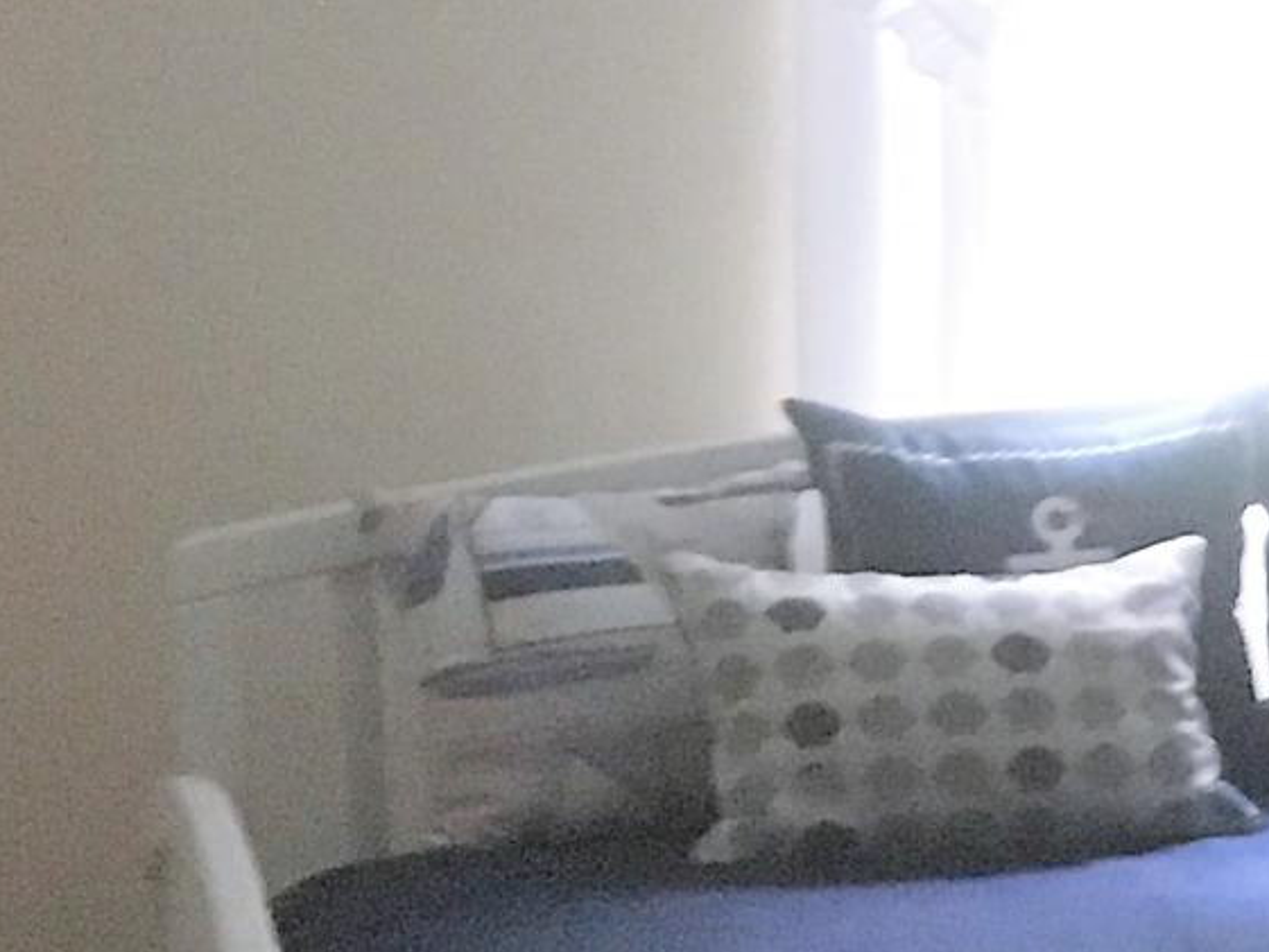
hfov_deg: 10.8
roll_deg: -0.8
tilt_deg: -8.6
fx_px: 5683
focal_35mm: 155
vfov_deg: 9.5
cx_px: 3081
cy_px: 800
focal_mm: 4.15
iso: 250
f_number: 2.2
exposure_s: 1/15
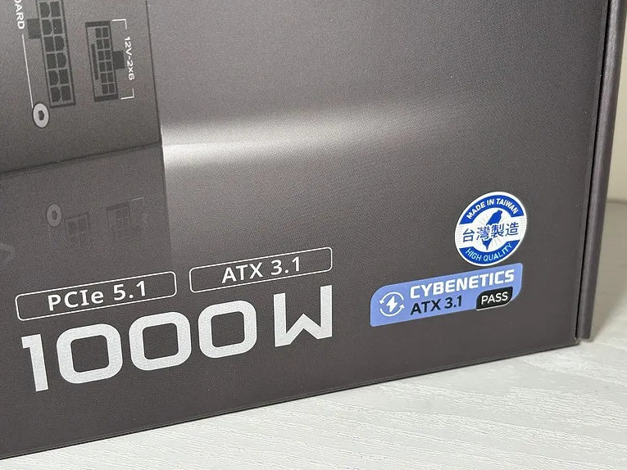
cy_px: 237
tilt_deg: -23.3
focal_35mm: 53
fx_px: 960
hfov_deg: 36.2
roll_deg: +0.9
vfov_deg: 27.5
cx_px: 319
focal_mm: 5.96
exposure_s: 1/121
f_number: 1.6
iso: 50
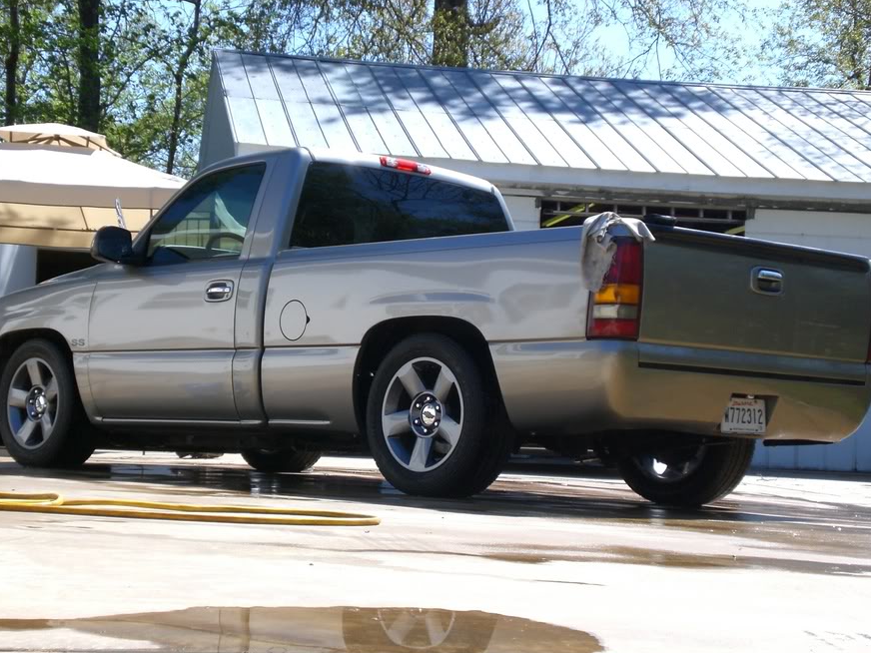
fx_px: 1862
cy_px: 374
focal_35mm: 74
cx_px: 394
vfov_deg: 19.9
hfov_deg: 26.3
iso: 100
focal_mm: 10.4
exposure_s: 1/800
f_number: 4
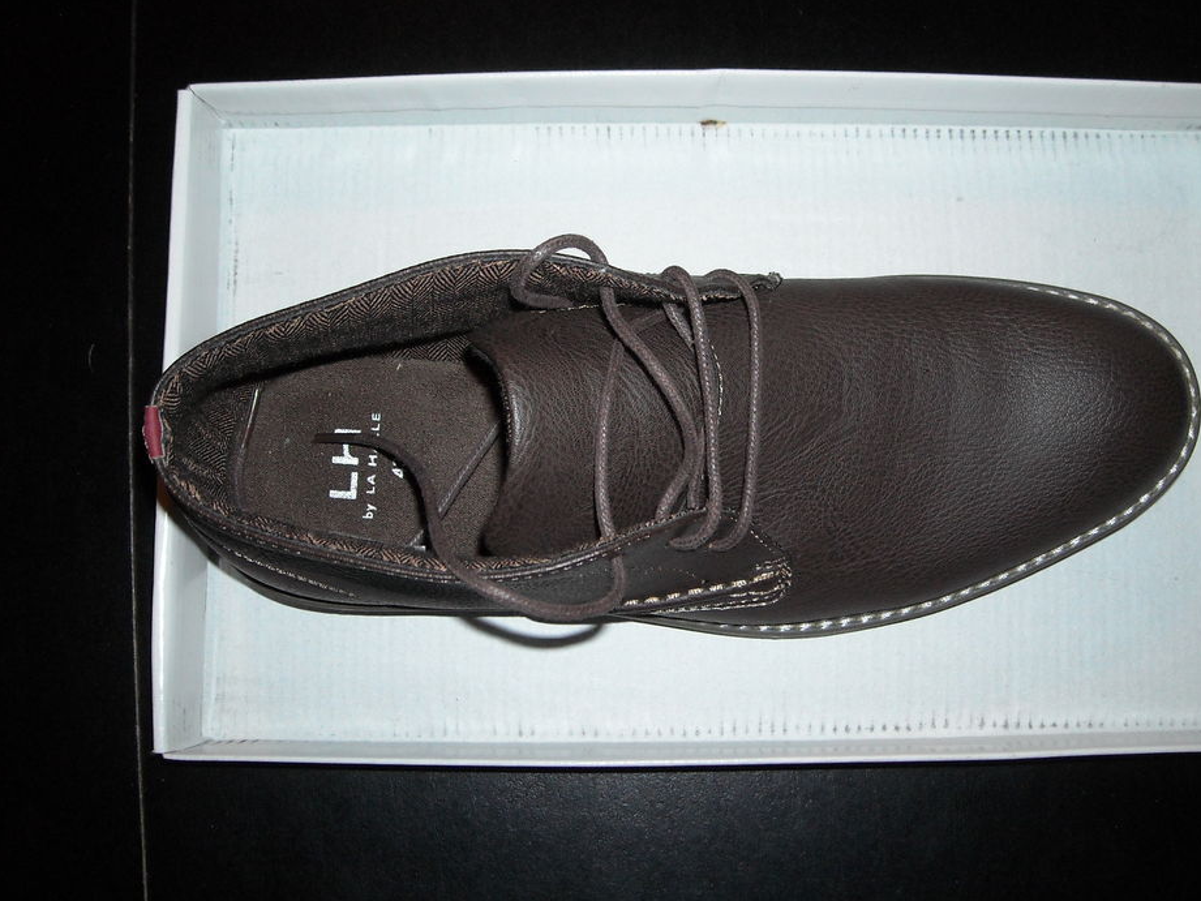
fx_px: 1319
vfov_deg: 37.7
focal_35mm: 38
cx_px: 639
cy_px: 421
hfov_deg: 48.9
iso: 200
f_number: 2.8
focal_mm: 5.7
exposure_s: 1/60
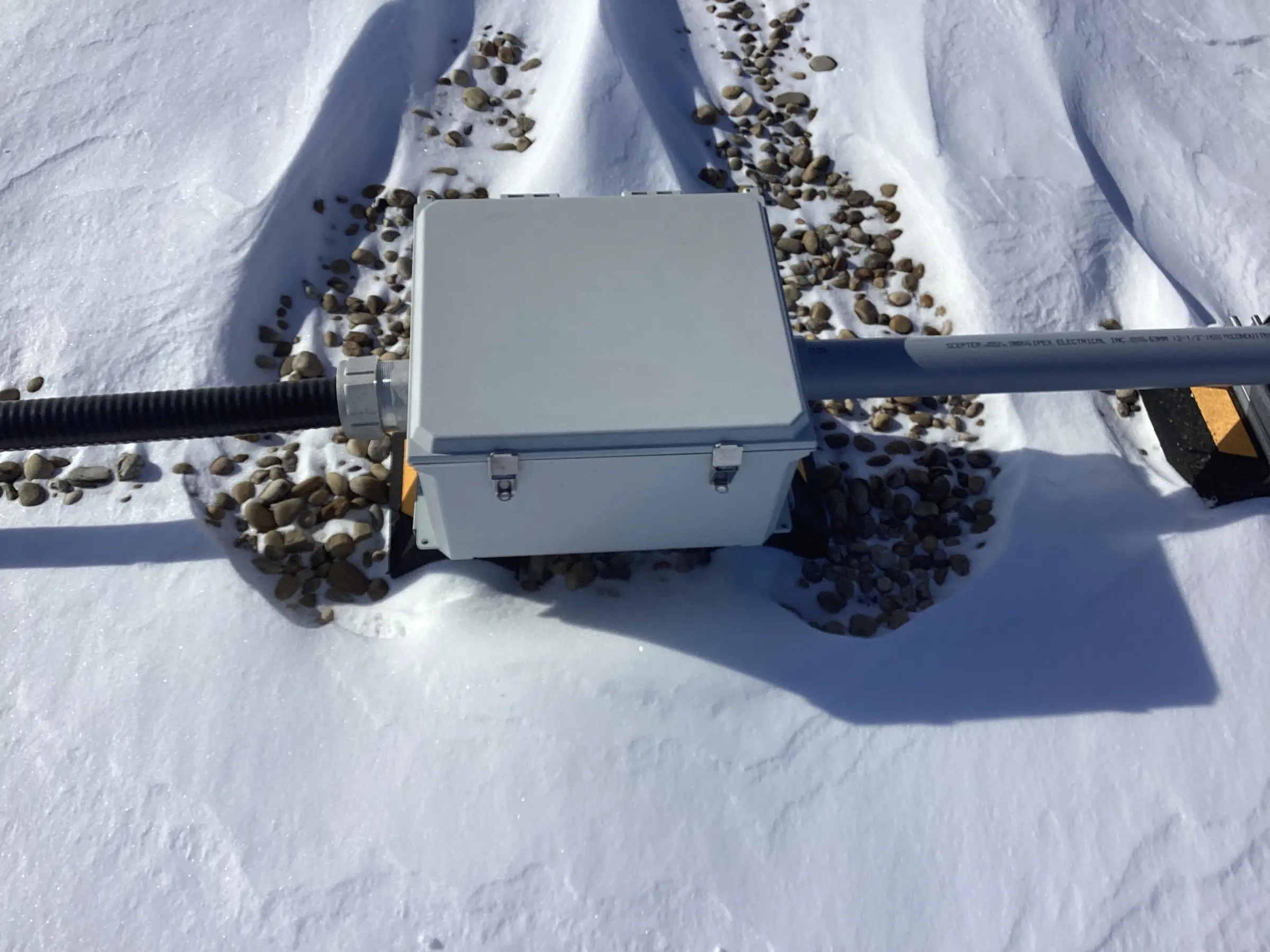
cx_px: 635
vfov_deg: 45.4
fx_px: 1137
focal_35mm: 31
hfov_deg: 58.4
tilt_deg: -55.1
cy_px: 476
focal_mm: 3.3
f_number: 2.4
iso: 25
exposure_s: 1/4082
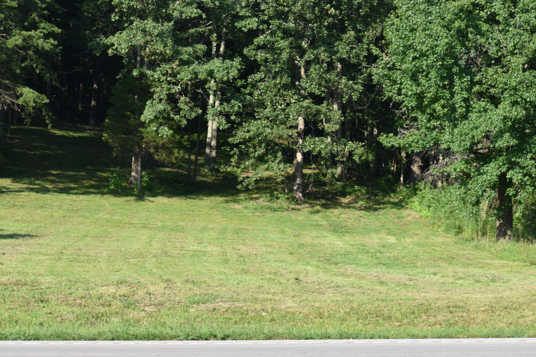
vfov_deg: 13.0
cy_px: 178
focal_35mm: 105
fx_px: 1563
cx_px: 268
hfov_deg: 19.5
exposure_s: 1/160
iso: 100
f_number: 8
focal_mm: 70
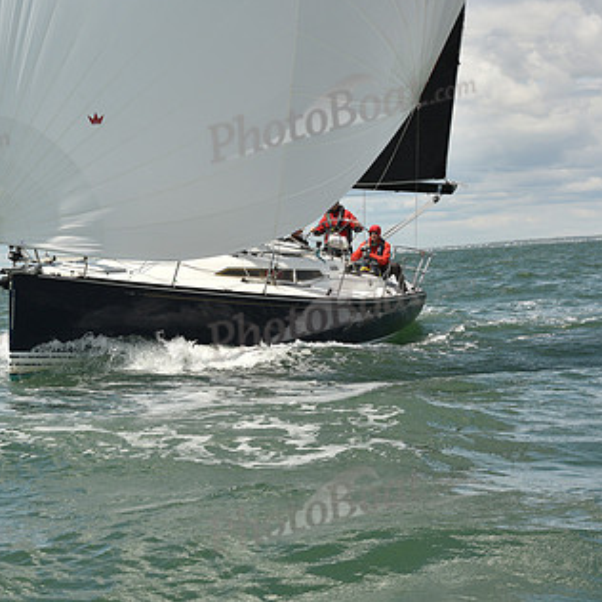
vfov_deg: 13.9
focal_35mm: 125
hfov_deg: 13.9
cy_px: 239
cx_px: 110
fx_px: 2459
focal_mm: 80
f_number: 13
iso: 320
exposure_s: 1/800
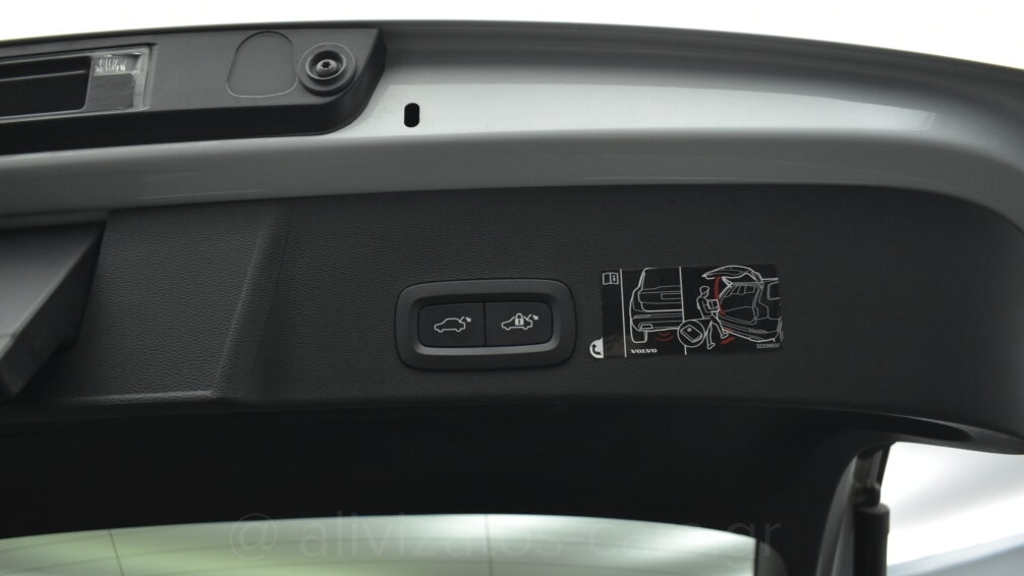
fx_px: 869
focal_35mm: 32
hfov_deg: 61.0
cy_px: 239
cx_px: 504
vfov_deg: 36.6
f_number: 3.5
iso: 1600
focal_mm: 20
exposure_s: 1/160
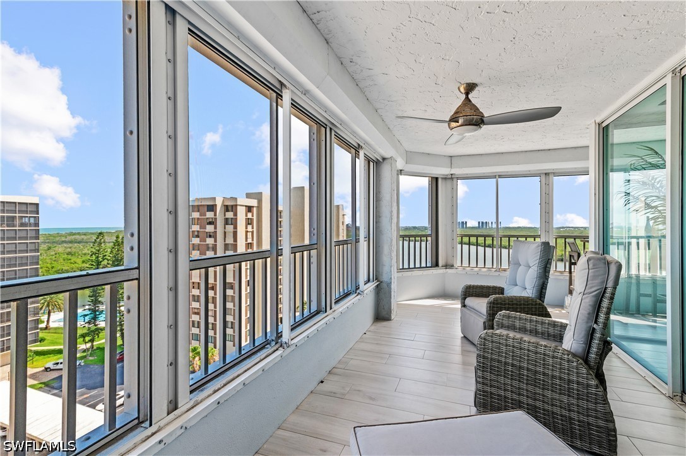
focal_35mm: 16
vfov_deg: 73.7
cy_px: 228
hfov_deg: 96.8
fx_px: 305
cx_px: 343
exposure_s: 1/30
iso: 320
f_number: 10
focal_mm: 16
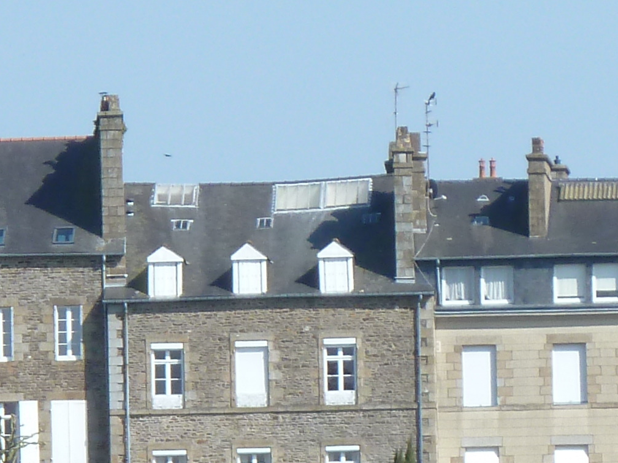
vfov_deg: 2.1
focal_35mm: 722
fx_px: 12890
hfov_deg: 2.7
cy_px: 572
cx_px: 187
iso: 80
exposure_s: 1/400
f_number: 4.5
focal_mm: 29.9
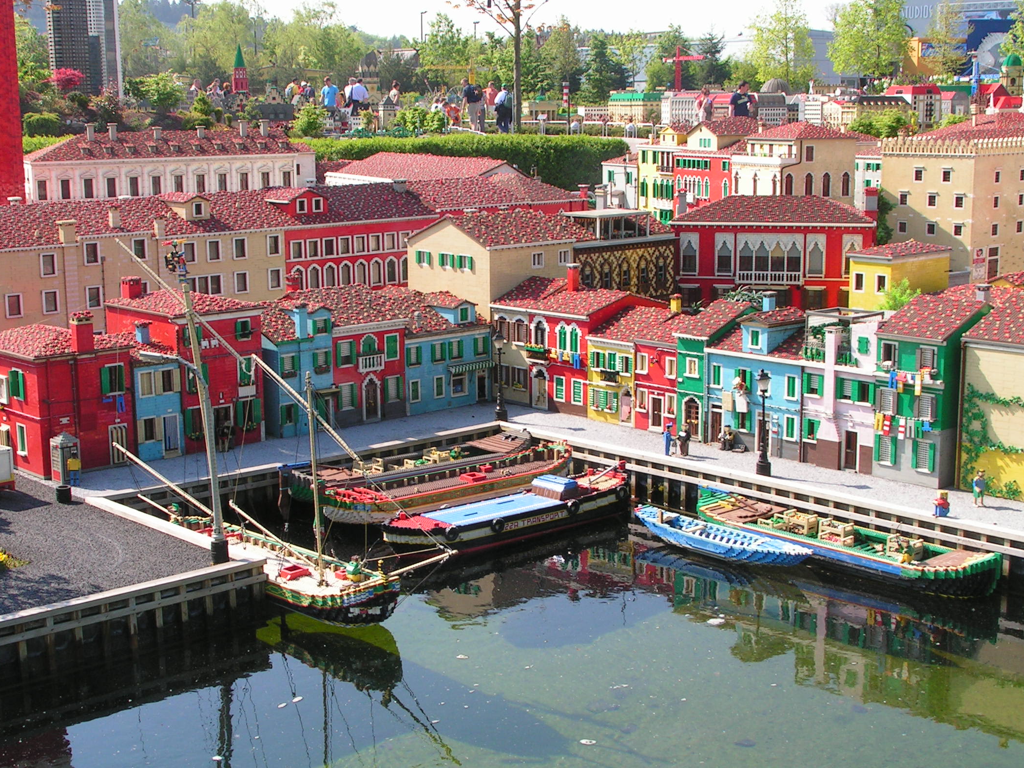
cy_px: 380
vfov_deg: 27.5
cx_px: 504
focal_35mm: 53
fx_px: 1568
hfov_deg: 36.2
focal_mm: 8.2
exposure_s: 1/125
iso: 50
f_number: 6.3
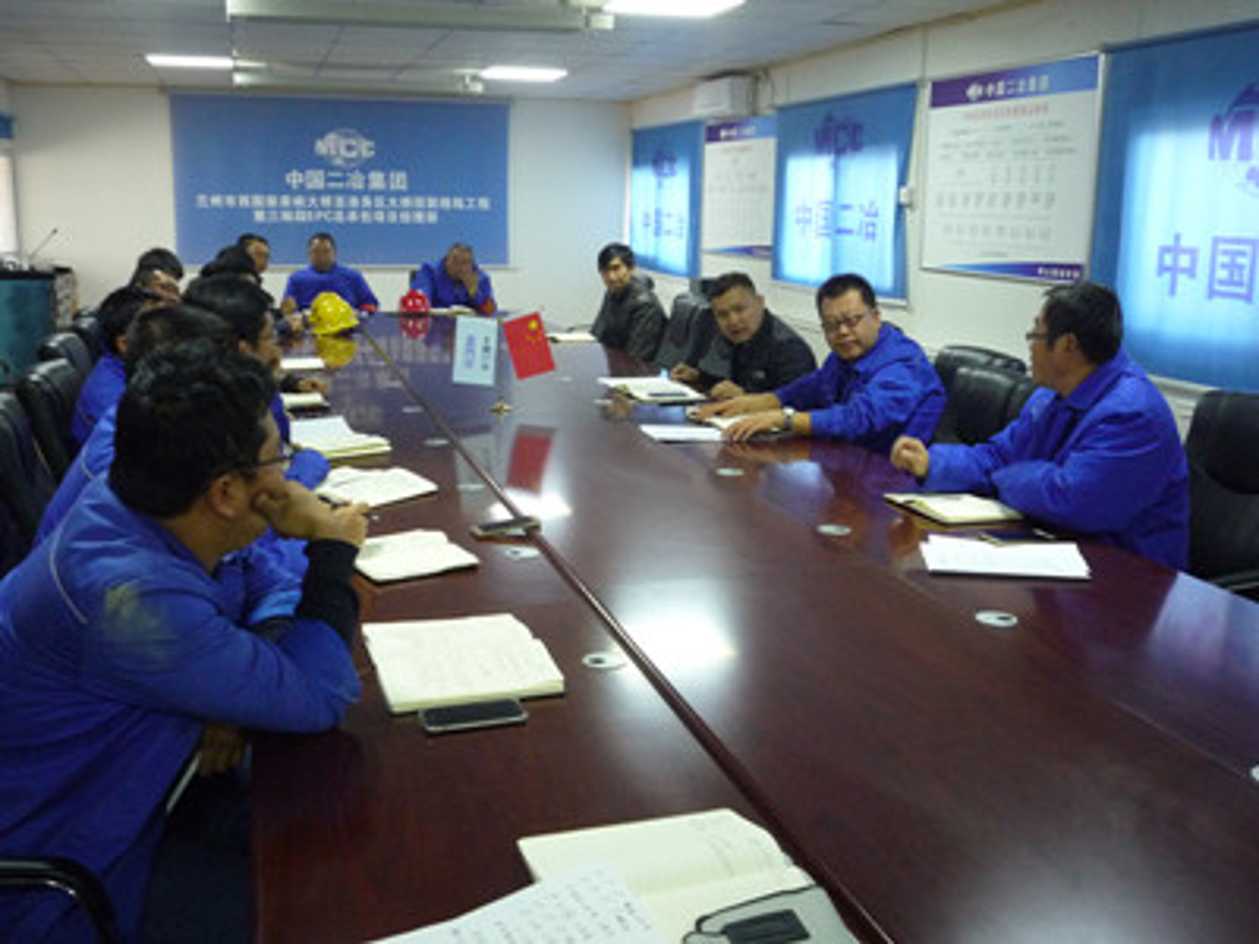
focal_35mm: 36
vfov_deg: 39.7
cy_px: 472
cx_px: 630
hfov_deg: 51.4
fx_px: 1309
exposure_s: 1/30
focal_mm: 6.3
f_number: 3.8
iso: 400
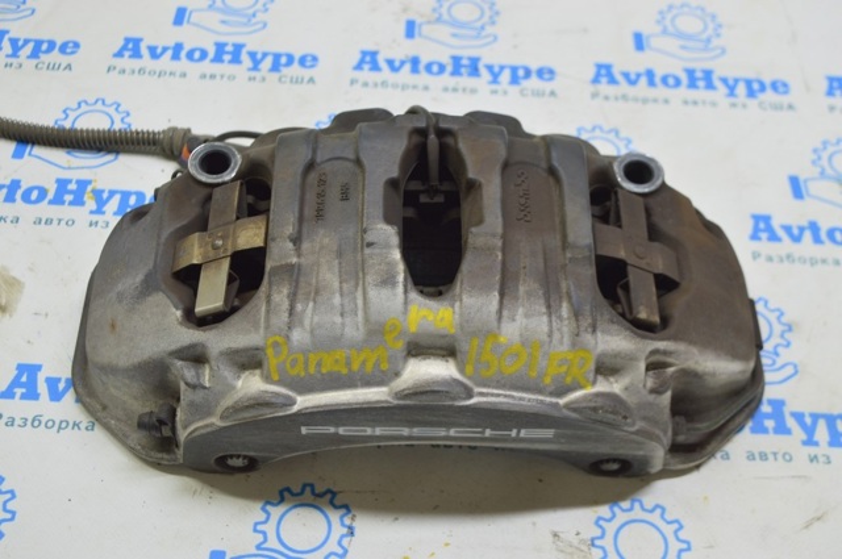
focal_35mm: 46
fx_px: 1086
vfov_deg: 28.9
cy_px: 280
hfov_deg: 42.4
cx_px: 421
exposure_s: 1/20
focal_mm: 31
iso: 400
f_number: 5.6
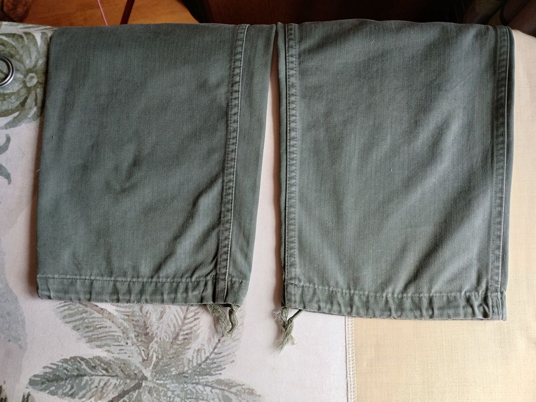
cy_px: 201
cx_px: 268
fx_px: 403
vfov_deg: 53.1
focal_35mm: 26
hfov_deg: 67.3
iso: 40
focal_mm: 3.98
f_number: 1.8
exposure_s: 1/50
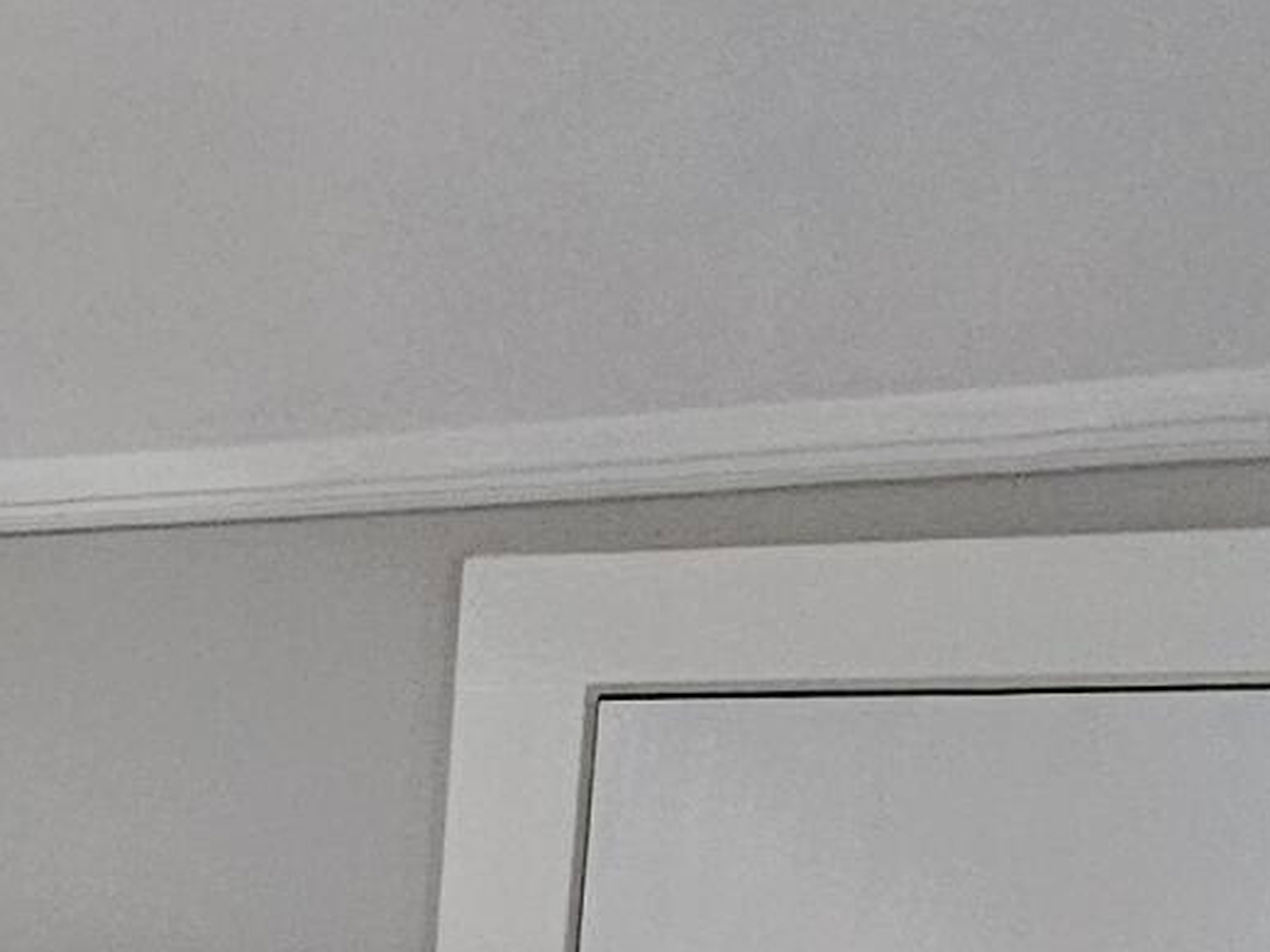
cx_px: -640
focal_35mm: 75
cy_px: 1513
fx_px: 2752
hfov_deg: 21.7
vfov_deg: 17.3
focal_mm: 2.2
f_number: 2.2
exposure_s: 1/60
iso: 320
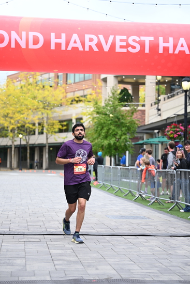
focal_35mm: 77
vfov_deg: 26.3
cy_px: 142
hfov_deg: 17.7
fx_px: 609
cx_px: 95
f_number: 2.8
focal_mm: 77
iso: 640
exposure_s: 1/2000
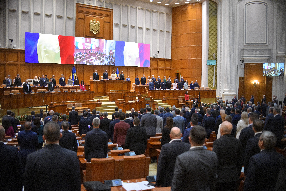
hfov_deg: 54.4
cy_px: 96
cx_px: 143
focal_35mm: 35
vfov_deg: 37.9
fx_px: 278
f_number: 2.8
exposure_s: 1/800
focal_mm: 35
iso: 5000
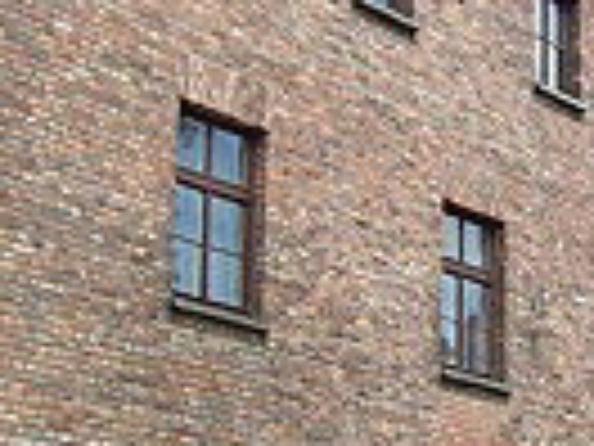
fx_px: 2111
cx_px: 684
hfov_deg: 15.5
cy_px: 248
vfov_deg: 12.0
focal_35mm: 123
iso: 80
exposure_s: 1/583
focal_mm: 6
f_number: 2.7
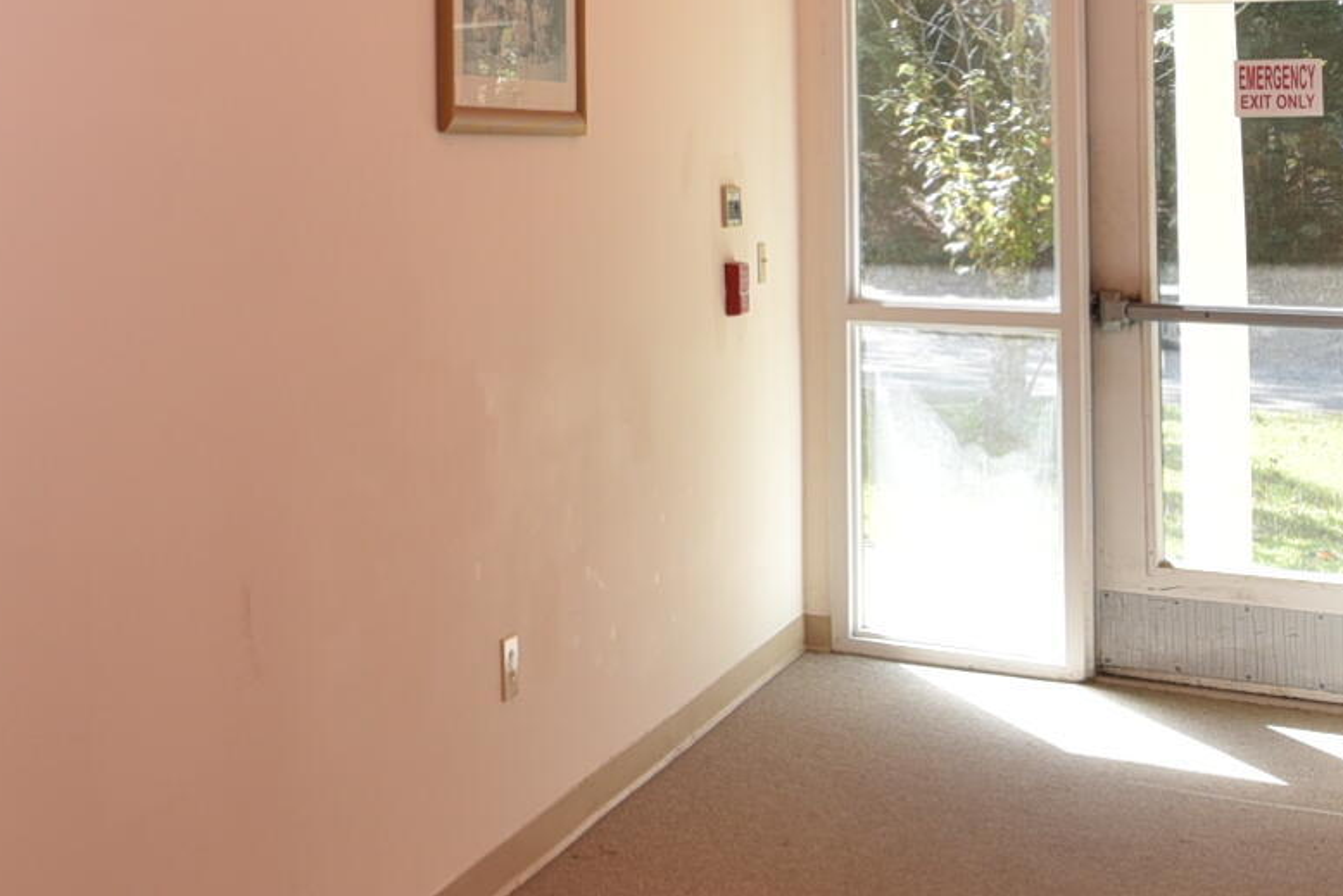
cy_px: 71
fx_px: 2015
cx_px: -5
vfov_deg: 24.3
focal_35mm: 54
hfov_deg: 33.6
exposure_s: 1/125
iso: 220
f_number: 5.6
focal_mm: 14
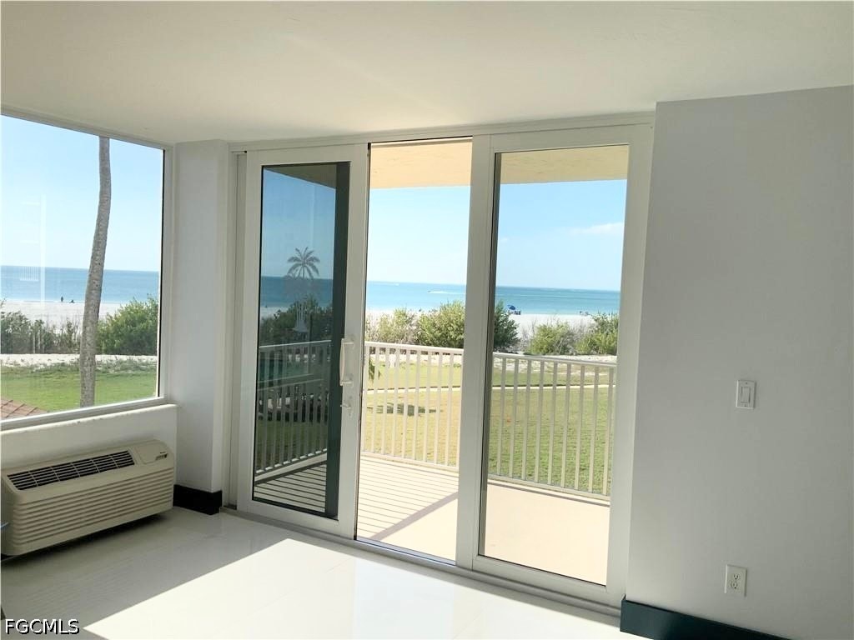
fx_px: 715
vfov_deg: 48.2
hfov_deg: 61.7
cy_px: 320
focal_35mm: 29
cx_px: 427
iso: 16
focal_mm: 3
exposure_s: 1/912
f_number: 1.8
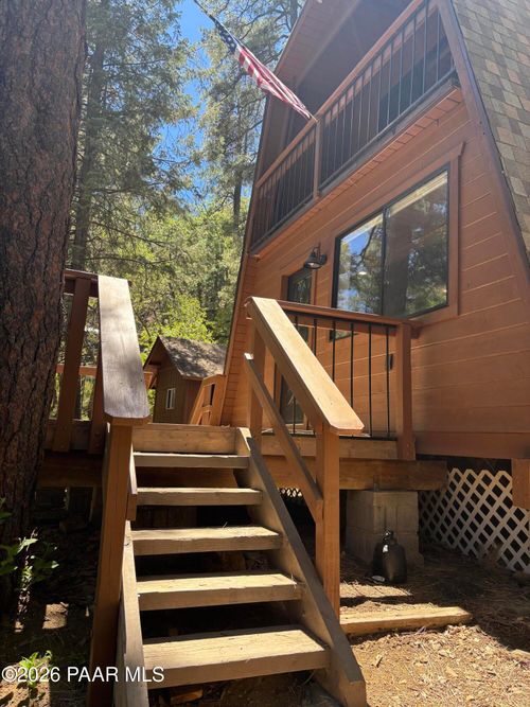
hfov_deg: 53.0
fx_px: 531
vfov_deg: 67.3
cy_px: 354
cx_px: 265
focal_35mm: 26
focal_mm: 5.96
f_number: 1.6
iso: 50
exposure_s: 1/547
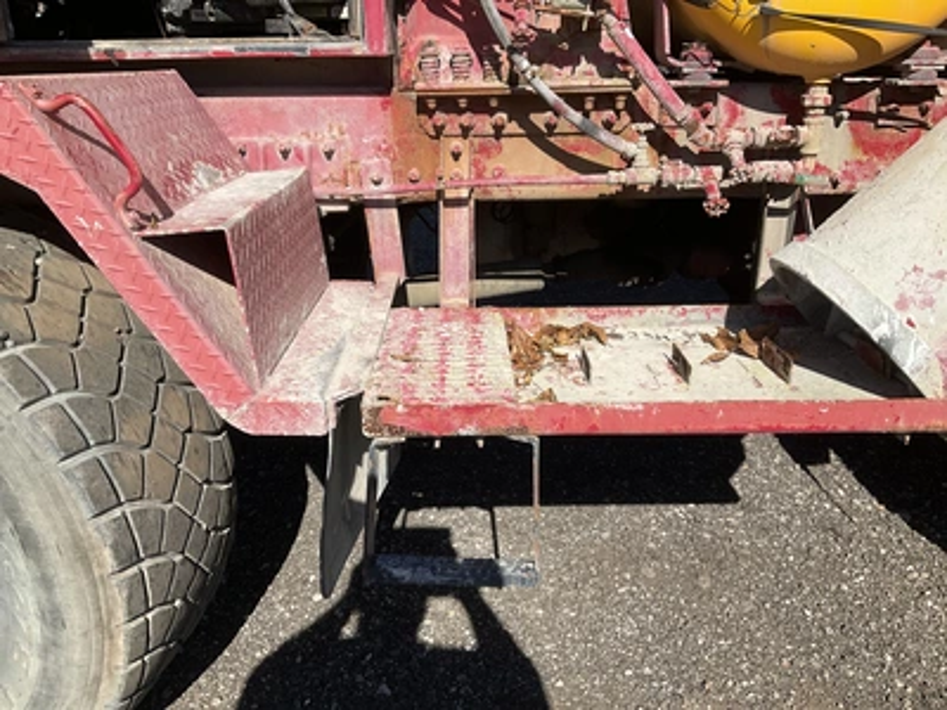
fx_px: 793
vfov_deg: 48.2
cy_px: 355
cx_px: 474
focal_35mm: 29
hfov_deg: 61.7
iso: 25
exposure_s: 1/1848
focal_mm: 3
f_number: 1.8
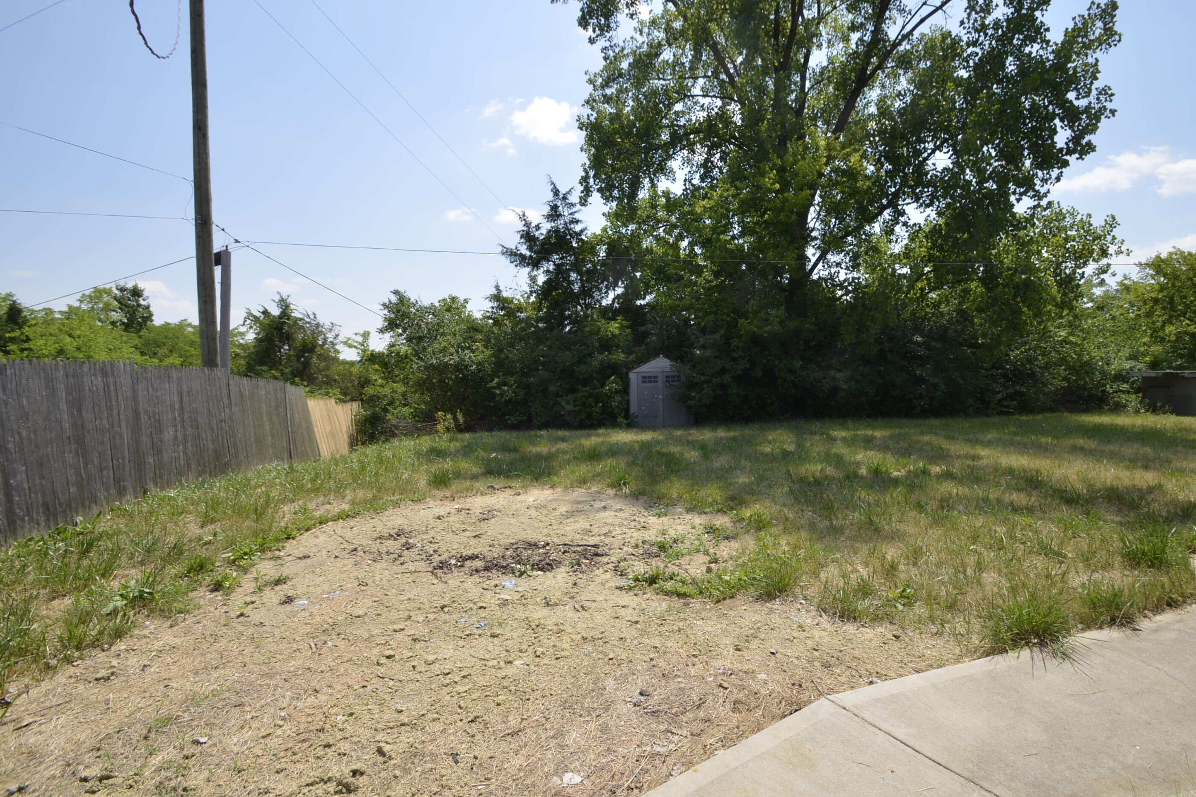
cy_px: 396
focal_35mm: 16
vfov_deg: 73.7
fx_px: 531
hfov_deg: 96.6
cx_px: 636
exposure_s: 1/200
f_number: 9
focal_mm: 10
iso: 100
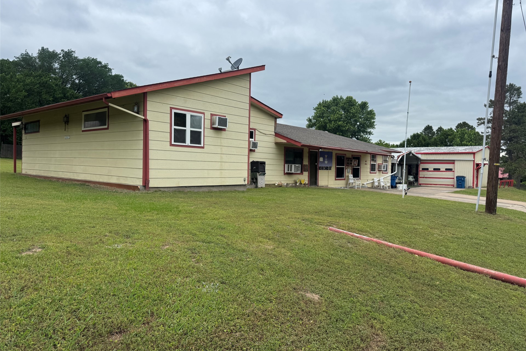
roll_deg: -1.4
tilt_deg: -2.0
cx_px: 263
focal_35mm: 25
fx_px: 365
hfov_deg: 71.5
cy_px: 176
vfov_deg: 51.3
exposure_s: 1/2041
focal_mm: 6.76
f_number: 1.78
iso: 80
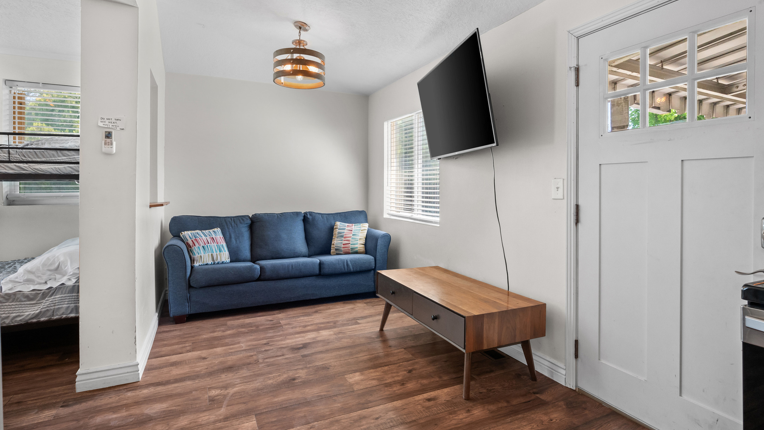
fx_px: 355
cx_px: 384
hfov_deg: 94.2
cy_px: 194
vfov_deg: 62.2
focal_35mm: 18
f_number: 8
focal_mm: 16.5
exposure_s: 1/4
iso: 500
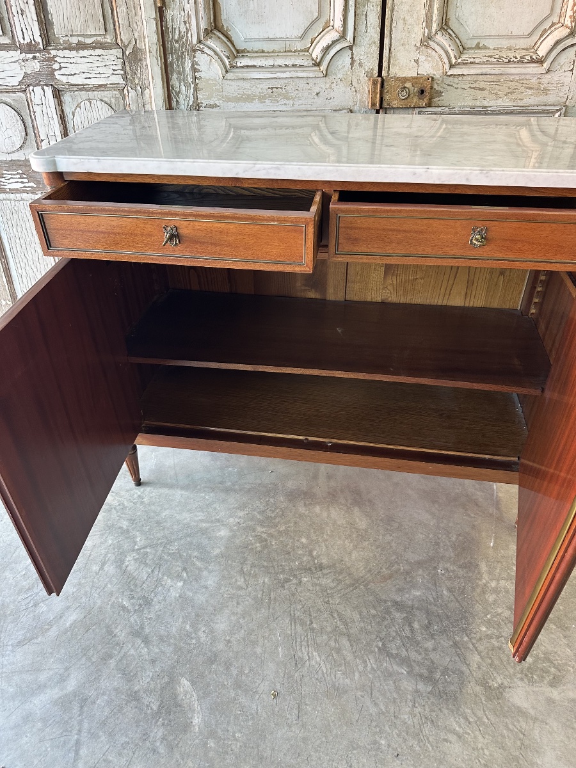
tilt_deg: -35.5
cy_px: 384
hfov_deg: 56.8
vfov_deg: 71.6
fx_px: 532
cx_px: 288
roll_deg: +0.7
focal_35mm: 24
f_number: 1.78
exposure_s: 1/100
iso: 160
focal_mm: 6.86
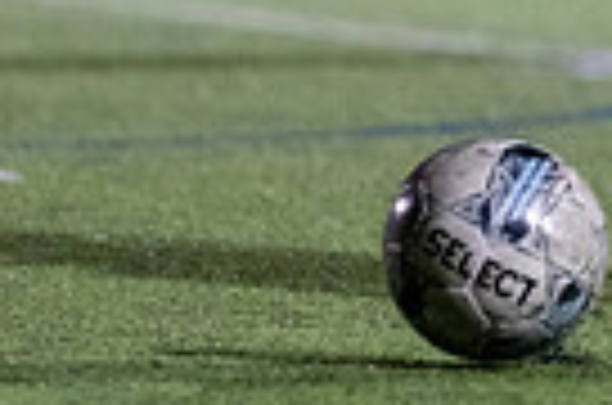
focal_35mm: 1110
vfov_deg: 1.2
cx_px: 1291
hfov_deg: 1.9
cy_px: -393
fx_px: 18826
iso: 3200
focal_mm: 200
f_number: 2.8
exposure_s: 1/1000
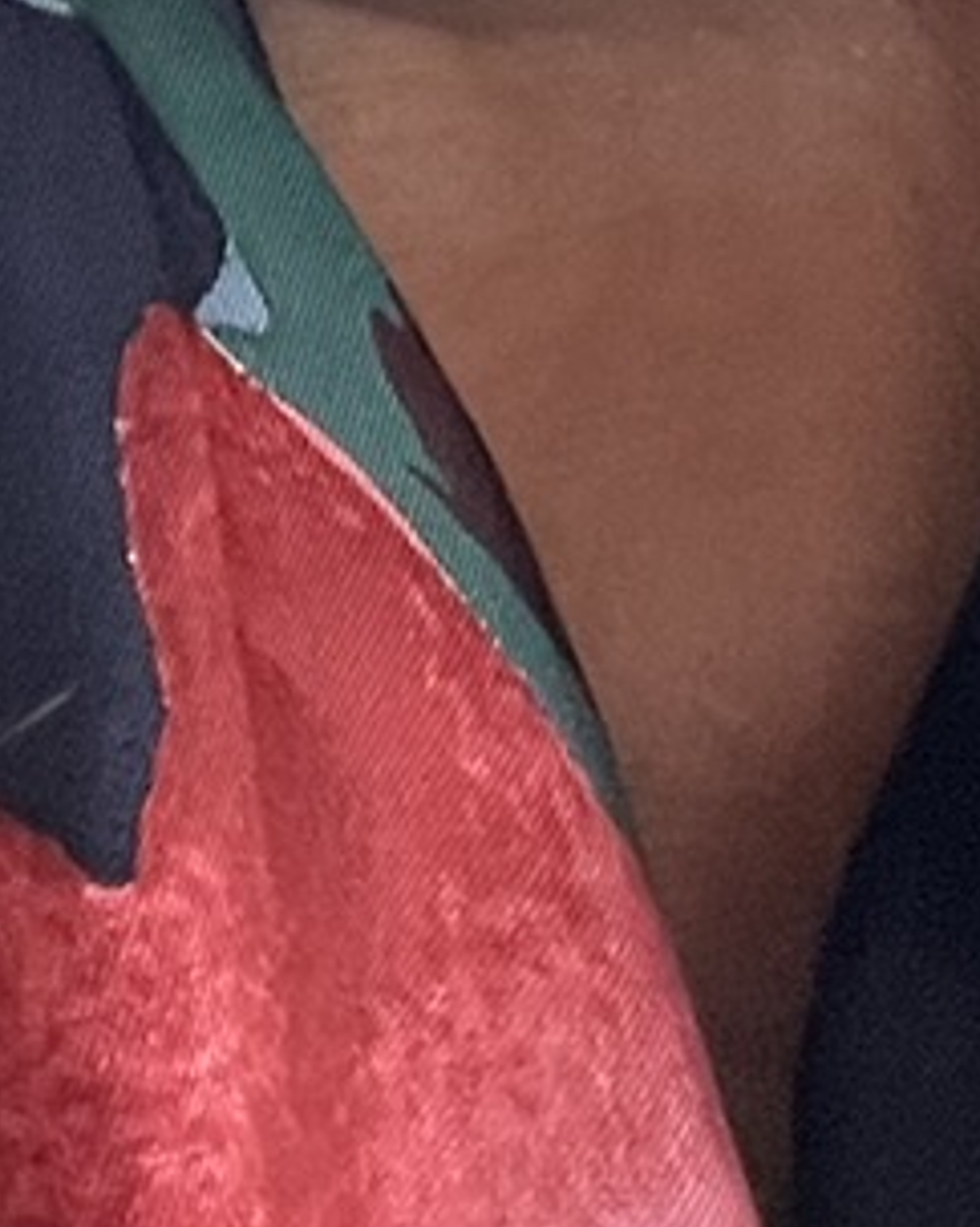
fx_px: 7186
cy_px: -1579
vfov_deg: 8.9
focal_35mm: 198
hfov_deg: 7.8
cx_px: 1020
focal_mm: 2.71
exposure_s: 1/40
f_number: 2.2
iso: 400
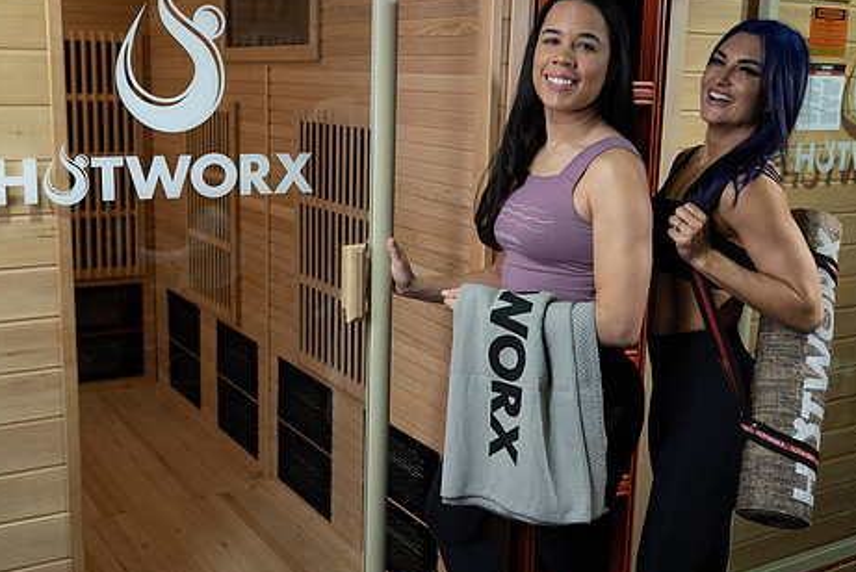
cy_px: 276
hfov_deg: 44.4
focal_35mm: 44
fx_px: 1047
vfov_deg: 30.6
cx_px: 397
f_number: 2.8
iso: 200
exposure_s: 1/125
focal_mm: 35
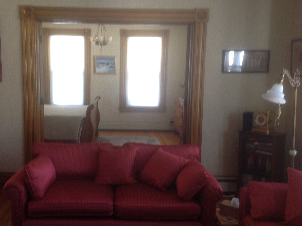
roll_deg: -1.6
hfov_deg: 43.6
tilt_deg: -7.7
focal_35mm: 43
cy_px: 117
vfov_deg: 33.5
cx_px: 117
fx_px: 375
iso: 64
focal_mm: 4.28
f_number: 2.4
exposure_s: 1/15
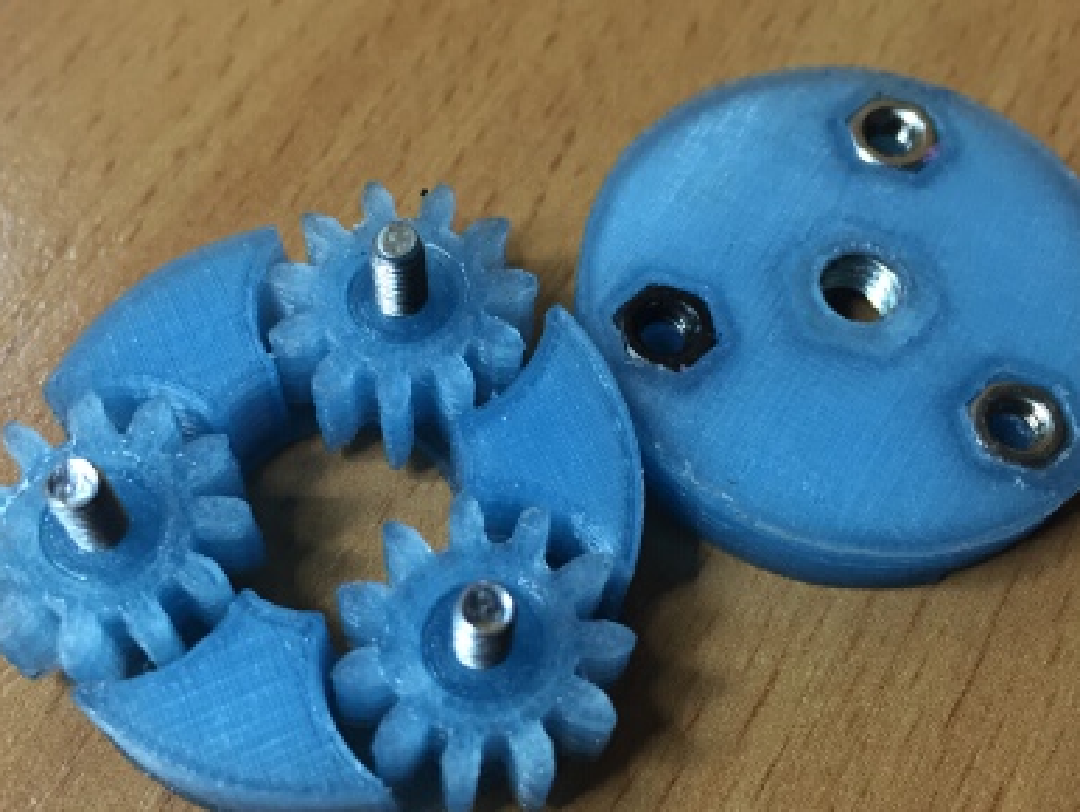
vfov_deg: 36.0
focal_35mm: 40
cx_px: 497
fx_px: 1249
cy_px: 403
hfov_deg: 46.7
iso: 50
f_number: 2.2
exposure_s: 1/33
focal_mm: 4.15
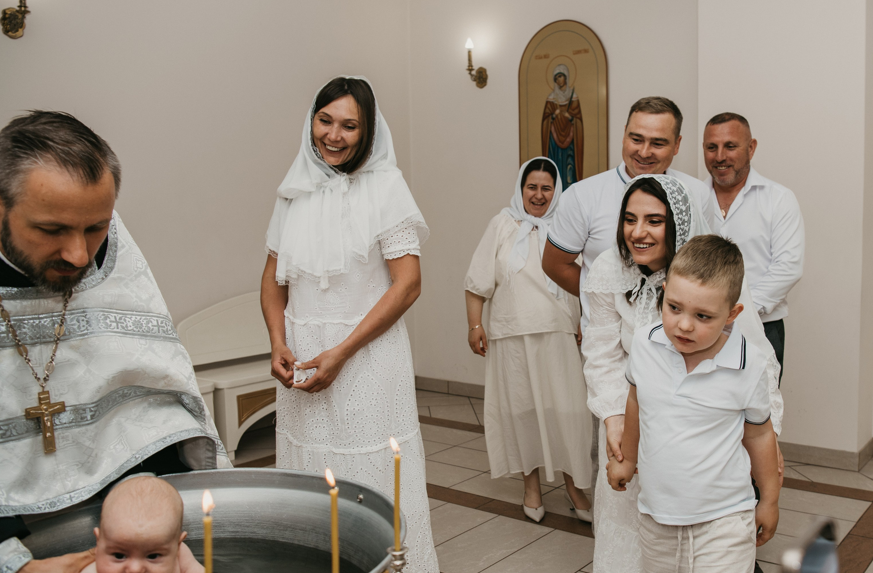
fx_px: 845
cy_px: 296
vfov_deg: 37.5
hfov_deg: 54.1
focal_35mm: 35
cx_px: 540
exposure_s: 1/160
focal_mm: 26
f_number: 4
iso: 125
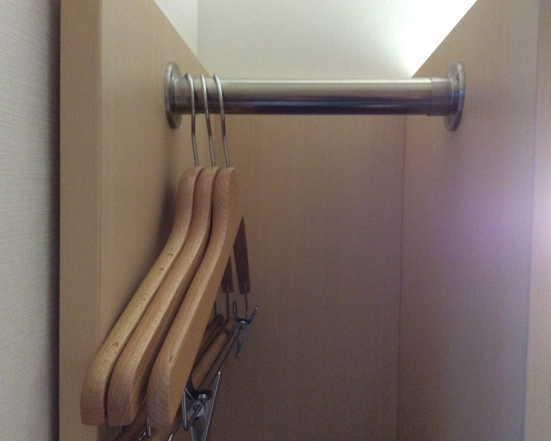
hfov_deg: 52.8
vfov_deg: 43.4
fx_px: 555
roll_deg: -1.9
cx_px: 258
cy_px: 224
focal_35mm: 34
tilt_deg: -2.9
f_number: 2.4
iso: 250
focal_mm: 3.3
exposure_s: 1/24
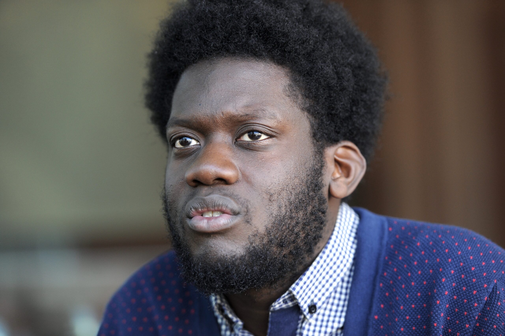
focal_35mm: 145
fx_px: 2033
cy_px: 168
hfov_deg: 14.2
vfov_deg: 9.4
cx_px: 252
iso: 1000
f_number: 2.8
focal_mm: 145
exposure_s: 1/640
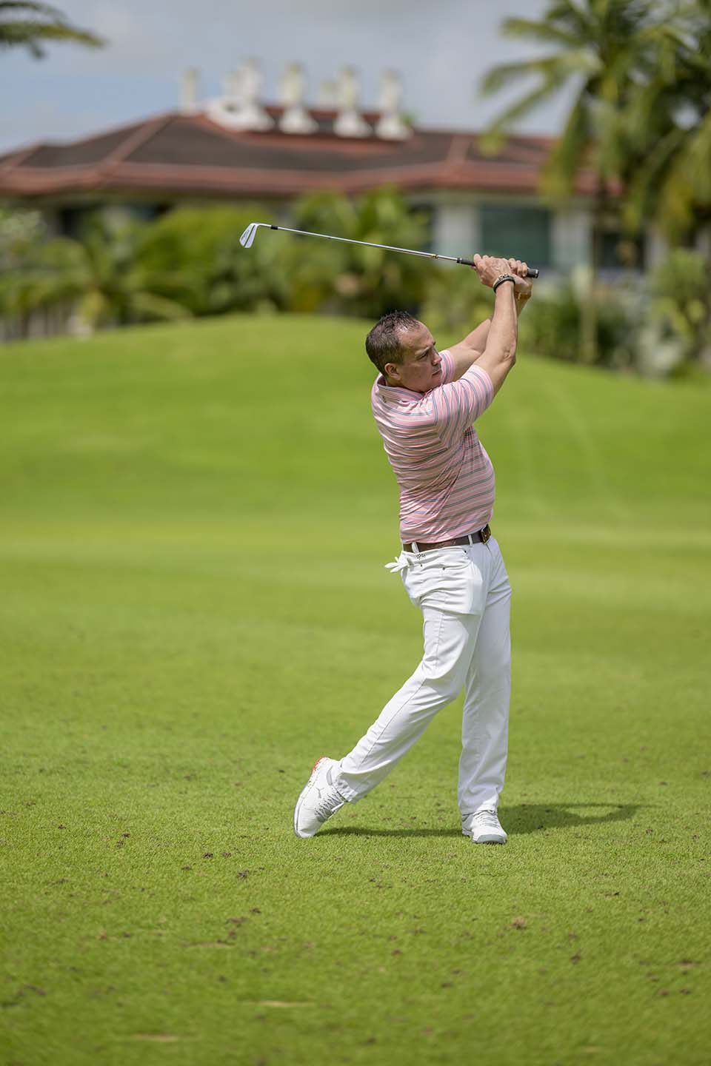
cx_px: 356
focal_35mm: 85
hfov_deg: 16.1
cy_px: 533
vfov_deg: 23.9
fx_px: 2518
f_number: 1.2
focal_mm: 85
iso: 200
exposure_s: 1/20000
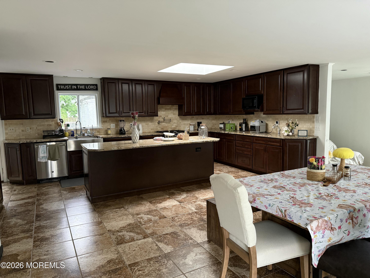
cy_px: 139
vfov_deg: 56.8
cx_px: 185
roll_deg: +1.0
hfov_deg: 71.6
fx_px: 257
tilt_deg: -6.1
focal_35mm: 24
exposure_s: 1/60
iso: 500
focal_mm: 6.76
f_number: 1.78
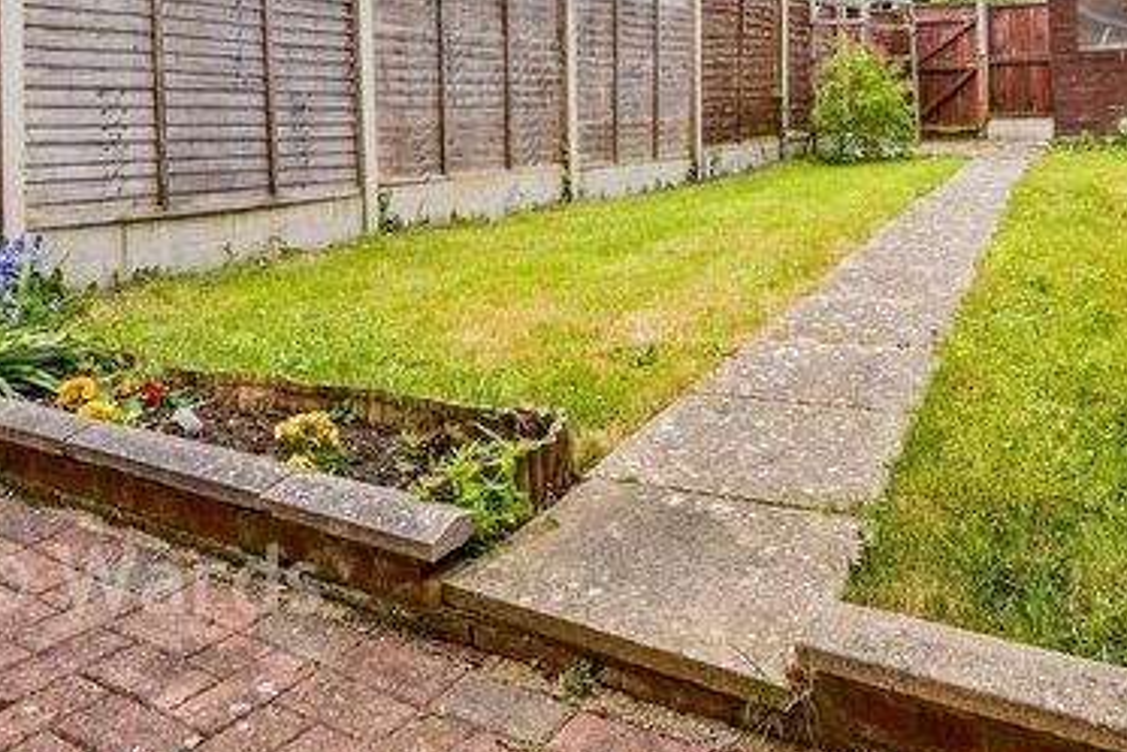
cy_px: 98
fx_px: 939
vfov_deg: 40.8
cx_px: 650
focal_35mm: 30
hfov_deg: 61.6
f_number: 9
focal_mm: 11
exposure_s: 1/160
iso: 400
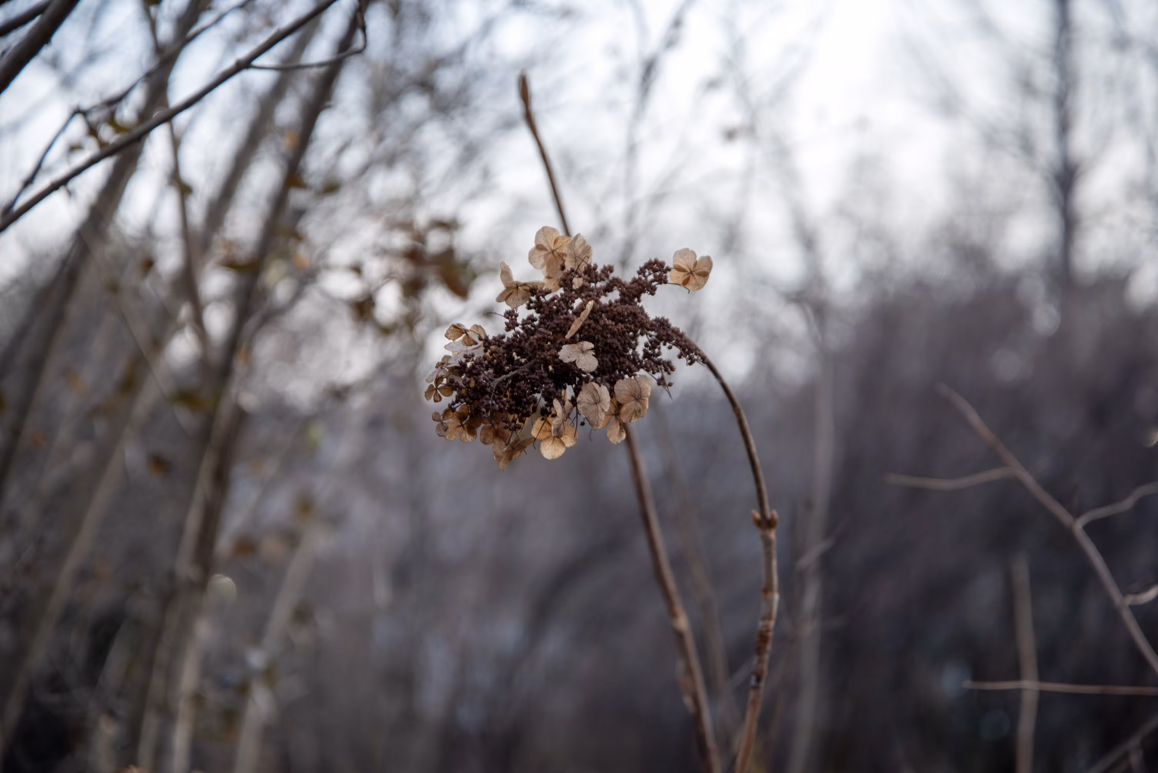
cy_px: 386
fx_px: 2735
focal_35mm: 85
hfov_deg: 23.9
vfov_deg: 16.1
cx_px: 579
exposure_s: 1/100
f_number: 5
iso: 400
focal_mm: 85
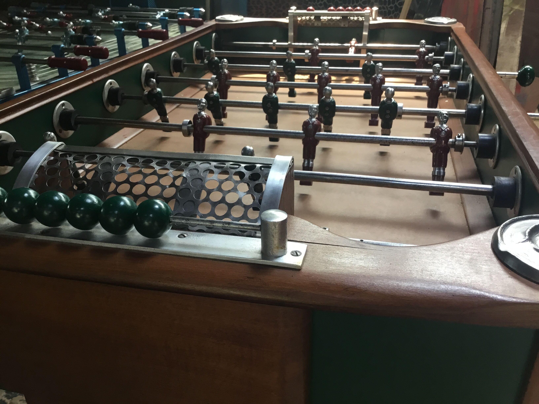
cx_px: 270
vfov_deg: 45.4
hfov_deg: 58.4
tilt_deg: -26.5
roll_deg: +1.3
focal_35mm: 31
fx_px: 483
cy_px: 202
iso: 40
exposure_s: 1/33
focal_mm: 3.3
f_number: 2.4
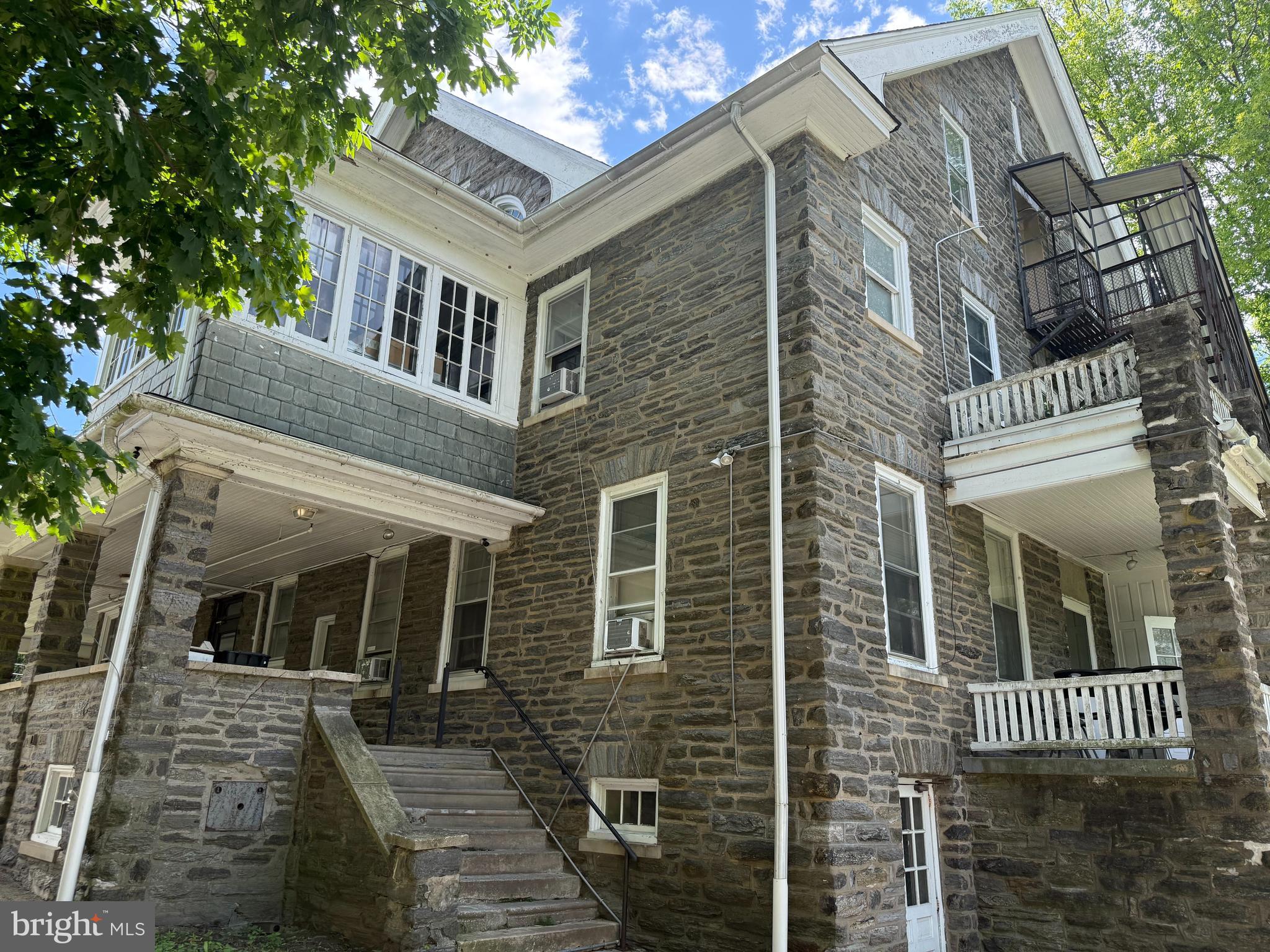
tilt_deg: +20.1
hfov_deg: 71.6
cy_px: 476
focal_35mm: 24
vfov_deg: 56.8
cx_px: 635
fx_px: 881
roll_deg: -2.5
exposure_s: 1/1139
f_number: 1.78
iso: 100
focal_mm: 6.76
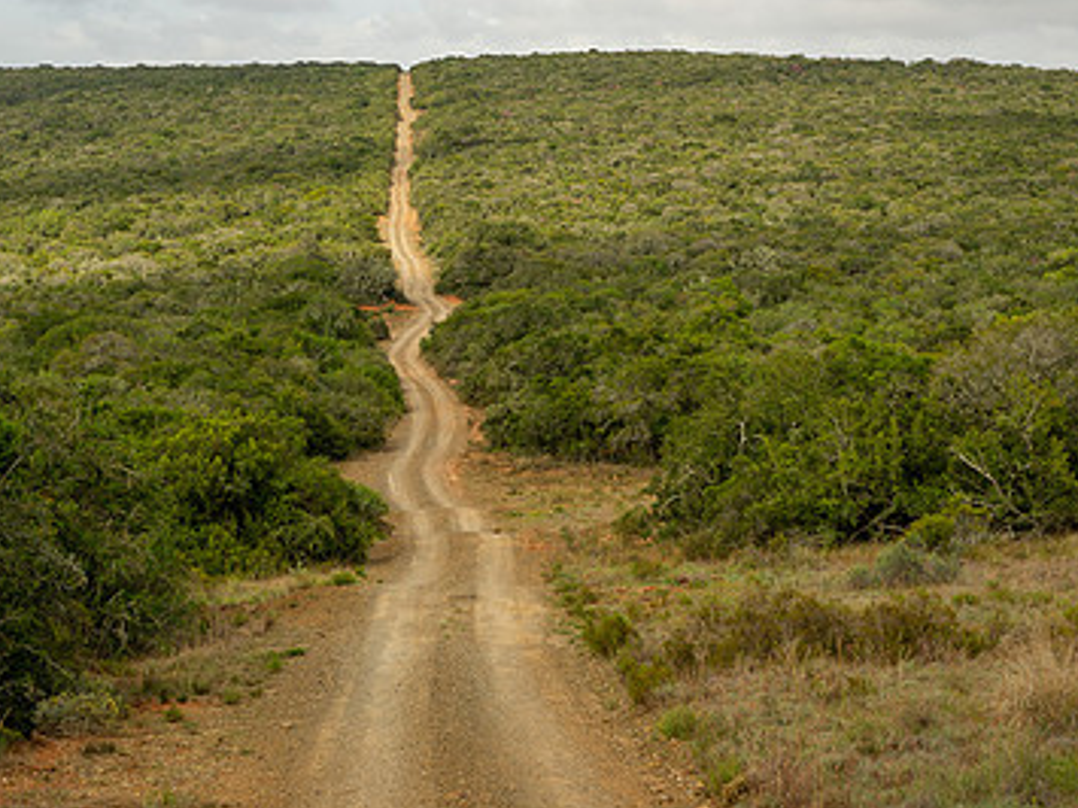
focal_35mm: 110
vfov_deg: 13.4
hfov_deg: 17.9
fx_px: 3424
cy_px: 331
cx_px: 401
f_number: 6.3
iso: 200
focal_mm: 70
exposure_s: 1/500
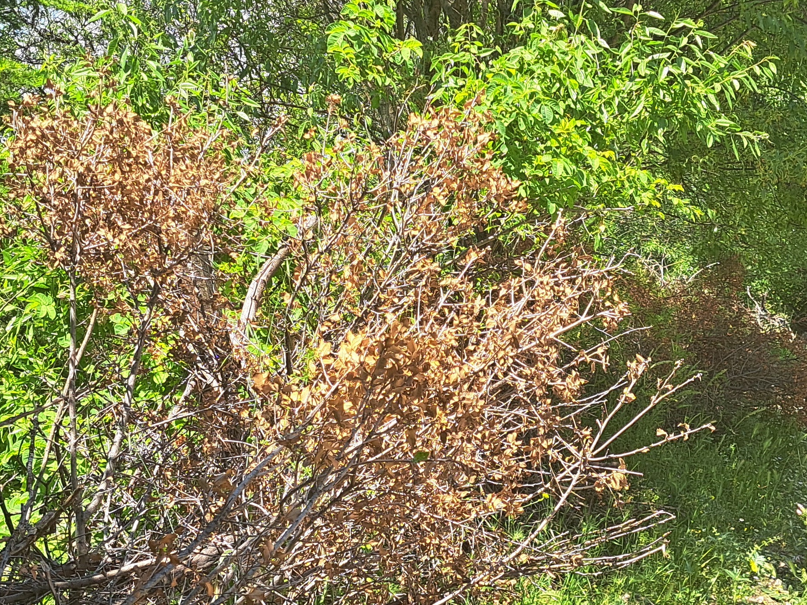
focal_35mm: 60
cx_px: 412
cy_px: 328
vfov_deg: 24.4
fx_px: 1399
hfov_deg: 32.2
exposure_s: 1/891
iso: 50
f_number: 1.8
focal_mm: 5.23
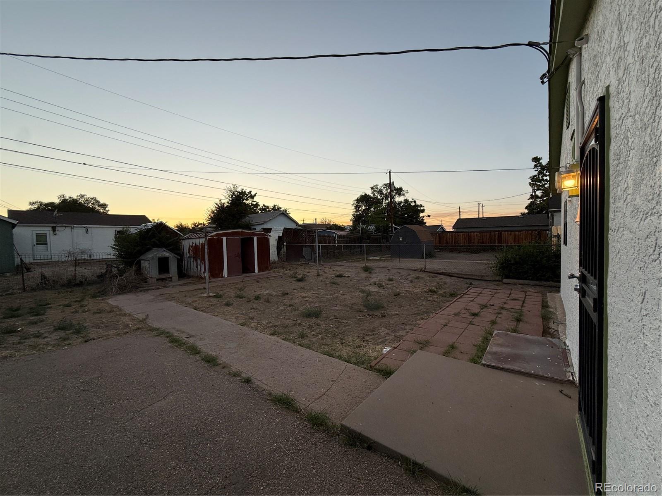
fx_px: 268
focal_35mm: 14
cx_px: 331
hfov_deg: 102.1
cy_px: 248
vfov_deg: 85.7
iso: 50
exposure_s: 1/226
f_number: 2.2
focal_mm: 2.22
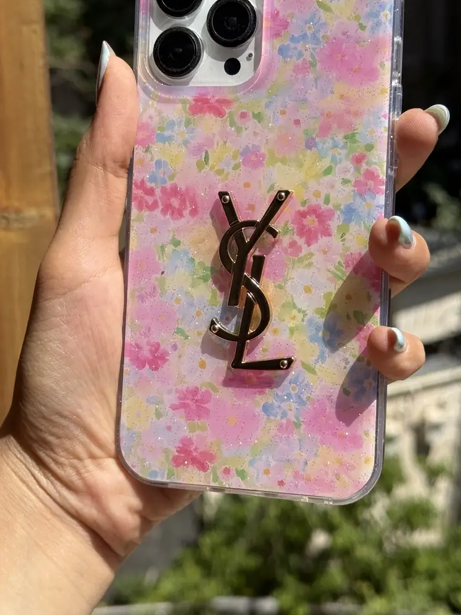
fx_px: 1101
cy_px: 244
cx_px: 232
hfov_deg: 23.6
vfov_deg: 31.1
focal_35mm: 62
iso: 80
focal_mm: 6.76
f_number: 1.78
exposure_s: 1/6536
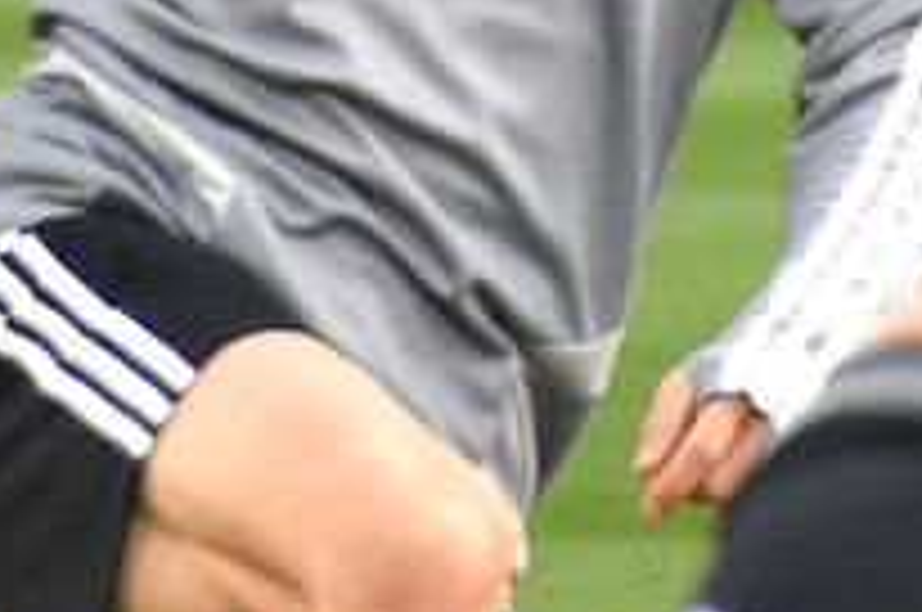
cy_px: -142
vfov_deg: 1.7
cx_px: 445
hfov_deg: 2.5
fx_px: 20994
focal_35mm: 821
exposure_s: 1/500
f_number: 5.6
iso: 1000
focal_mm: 140
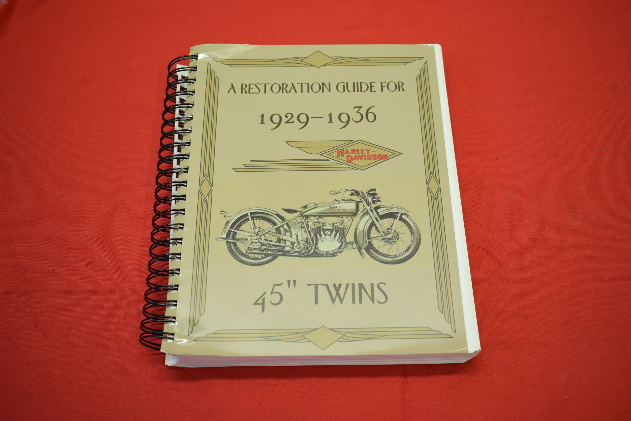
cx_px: 316
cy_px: 210
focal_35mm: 40
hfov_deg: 47.9
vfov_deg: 33.0
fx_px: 710
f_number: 5
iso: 400
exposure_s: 1/60
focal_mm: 27
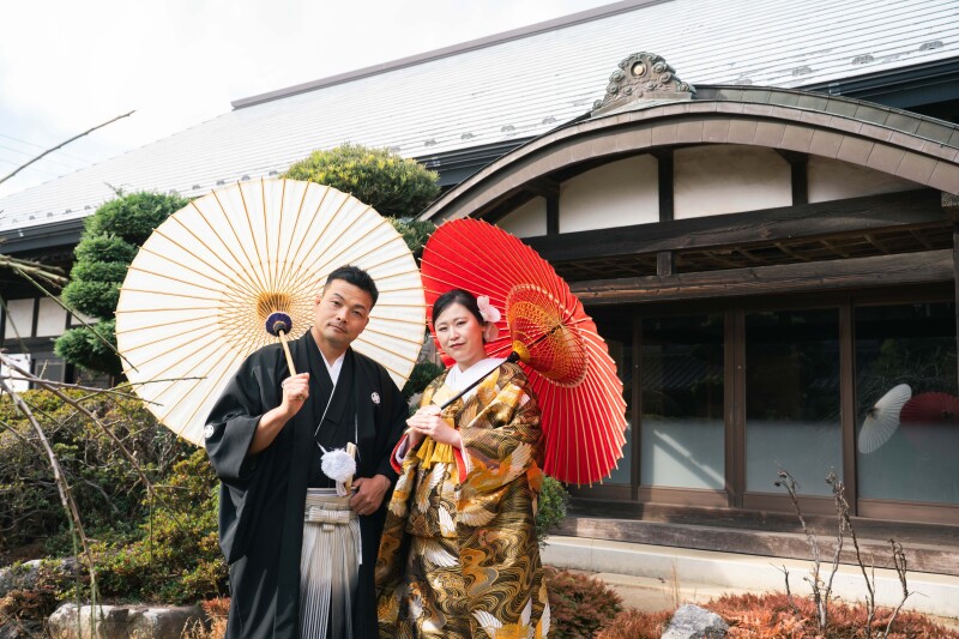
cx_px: 480
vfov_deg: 40.0
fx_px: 879
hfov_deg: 57.2
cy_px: 320
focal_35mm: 33
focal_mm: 33
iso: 160
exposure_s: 1/400
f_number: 5
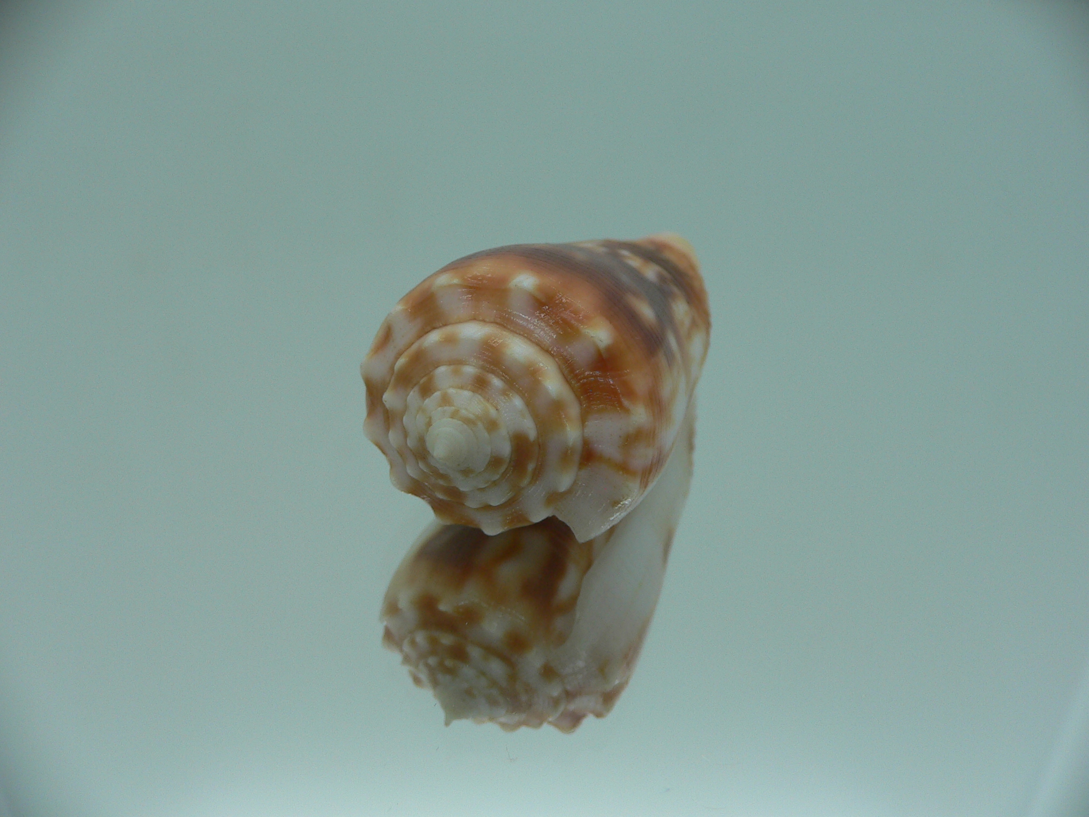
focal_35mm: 35
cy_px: 408
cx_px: 544
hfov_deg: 52.6
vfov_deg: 40.7
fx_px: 1101
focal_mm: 4.6
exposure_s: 1/60
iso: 80
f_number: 2.8
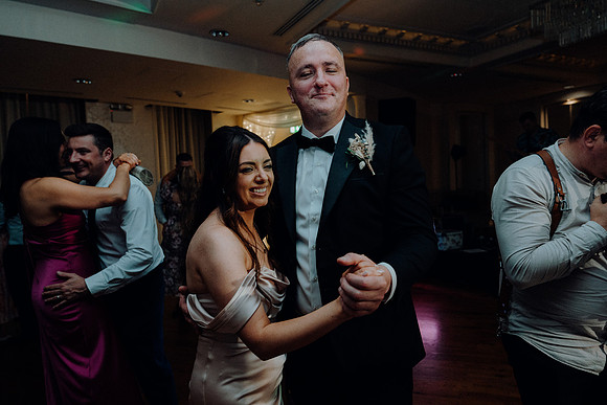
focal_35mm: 24
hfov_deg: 73.7
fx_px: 405
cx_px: 304
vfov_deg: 53.2
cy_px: 202
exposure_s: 1/160
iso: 2500
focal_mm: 24
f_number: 3.5
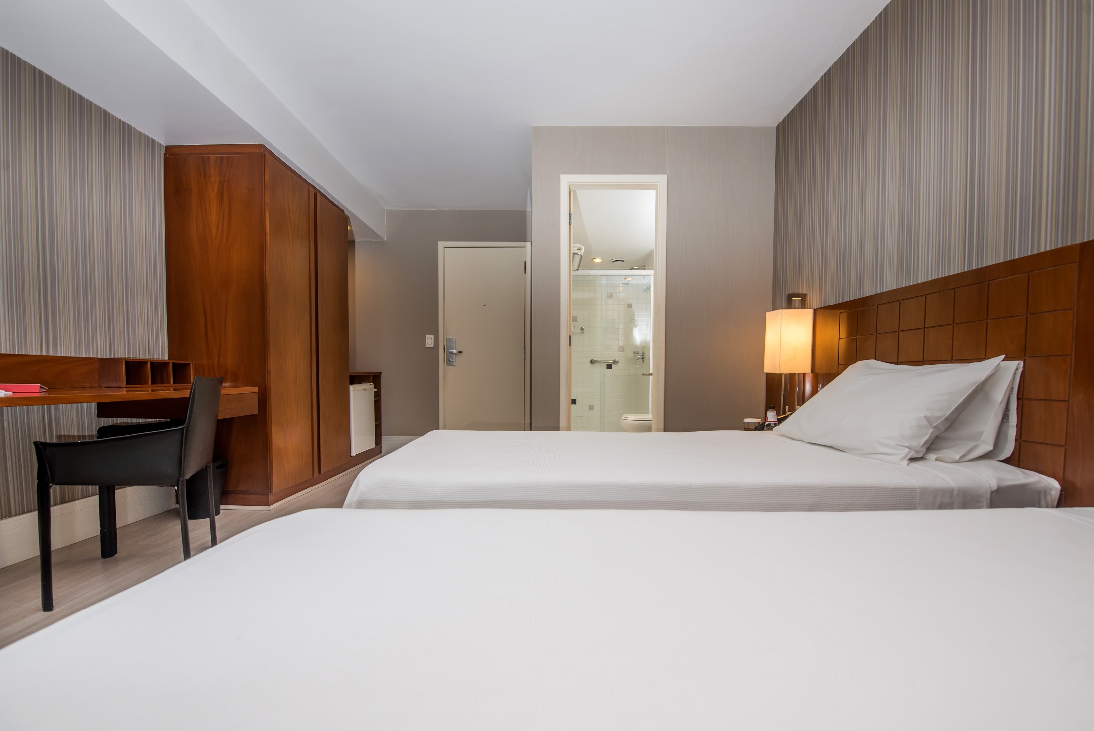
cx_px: 547
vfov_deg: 81.3
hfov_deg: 104.2
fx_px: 426
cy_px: 366
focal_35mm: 14
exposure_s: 1/25
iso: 100
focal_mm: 14
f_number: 6.3
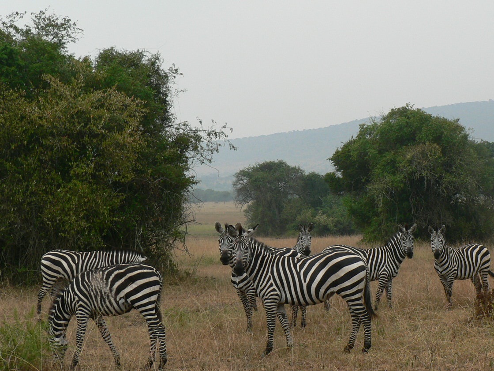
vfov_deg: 16.4
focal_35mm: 90
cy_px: 173
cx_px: 304
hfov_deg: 21.7
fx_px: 1284
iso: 80
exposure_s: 1/125
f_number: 4
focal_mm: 10.5
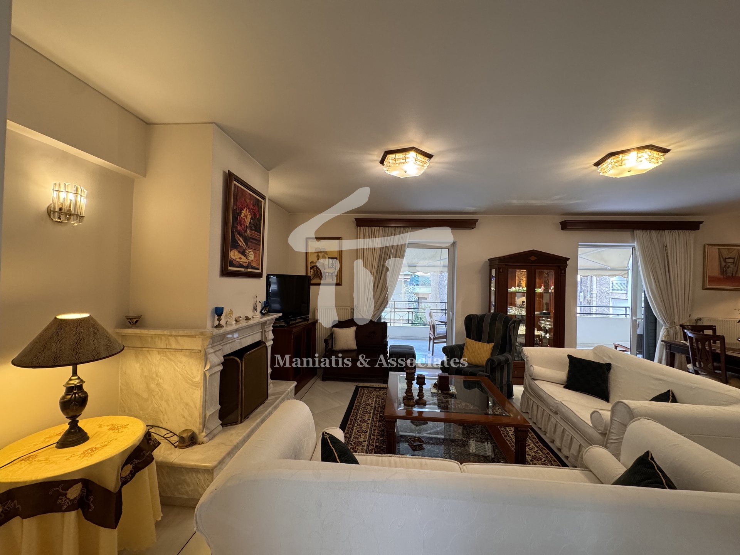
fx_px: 299
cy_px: 278
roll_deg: -0.6
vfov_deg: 85.7
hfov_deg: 102.1
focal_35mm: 14
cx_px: 370
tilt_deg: +1.6
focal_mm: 2.22
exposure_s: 1/50
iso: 250
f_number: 2.2
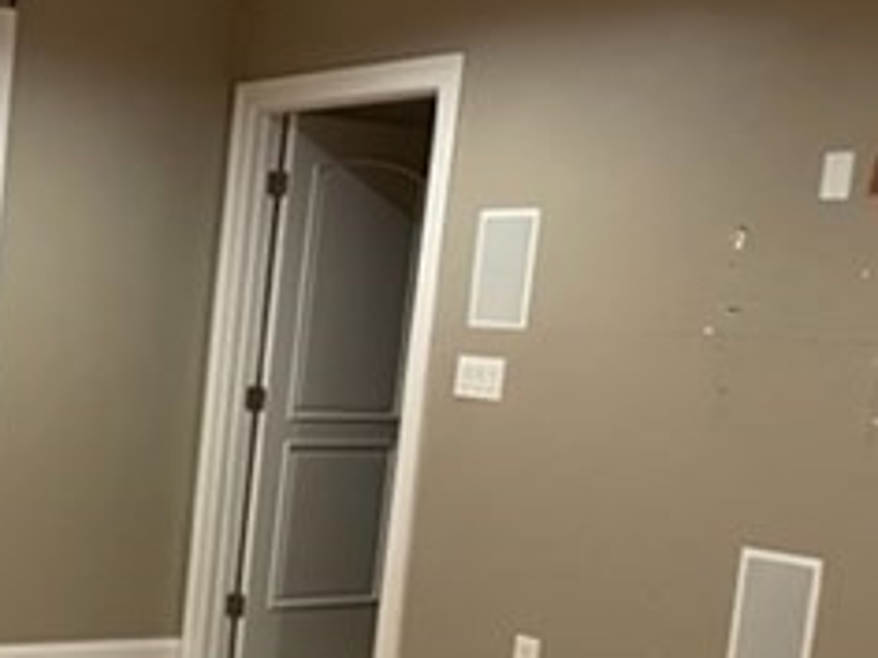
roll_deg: -2.1
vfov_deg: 22.0
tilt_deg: -8.6
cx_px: -208
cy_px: 524
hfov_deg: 25.9
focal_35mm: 66
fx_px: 1674
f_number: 1.6
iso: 250
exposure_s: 1/60
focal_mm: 4.2
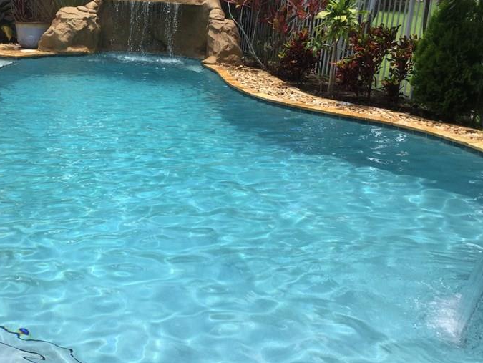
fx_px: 656
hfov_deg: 39.7
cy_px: 114
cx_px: 141
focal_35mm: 47
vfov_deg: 30.6
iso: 25
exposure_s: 1/662
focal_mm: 3.3
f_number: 2.4
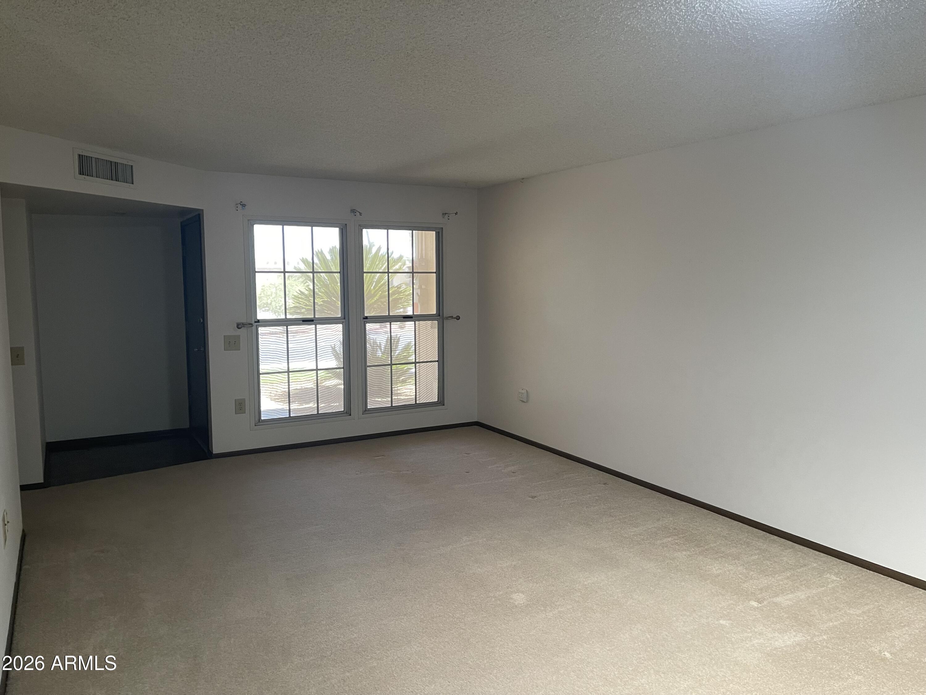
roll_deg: +0.3
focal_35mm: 25
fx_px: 669
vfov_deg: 54.9
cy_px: 348
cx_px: 463
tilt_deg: -6.4
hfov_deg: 69.4
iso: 250
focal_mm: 5.1
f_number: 1.6
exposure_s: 1/60
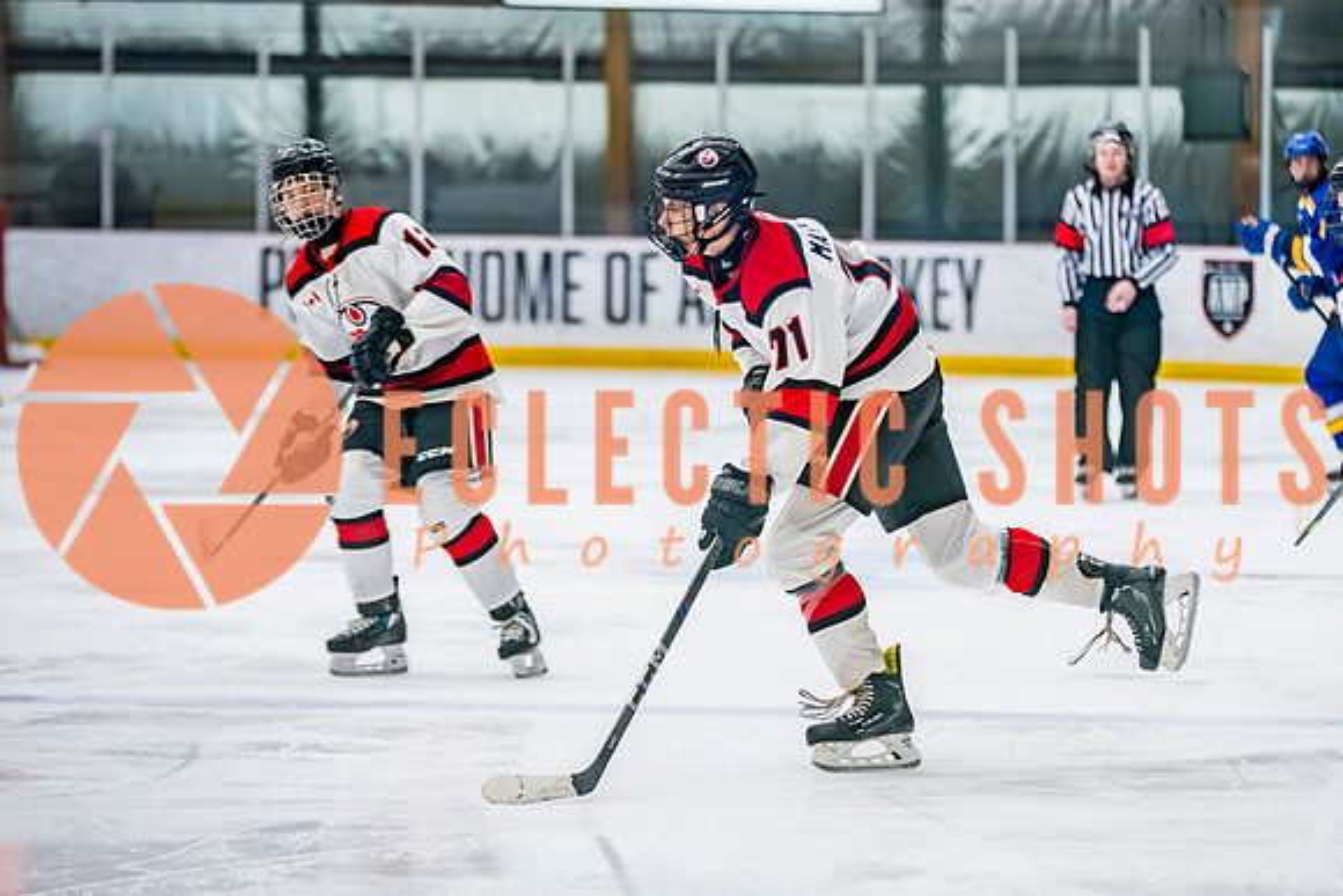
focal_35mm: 194
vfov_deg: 7.1
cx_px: 902
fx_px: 7236
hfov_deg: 10.6
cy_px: 416
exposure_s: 1/640
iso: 2000
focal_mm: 142
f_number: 2.8
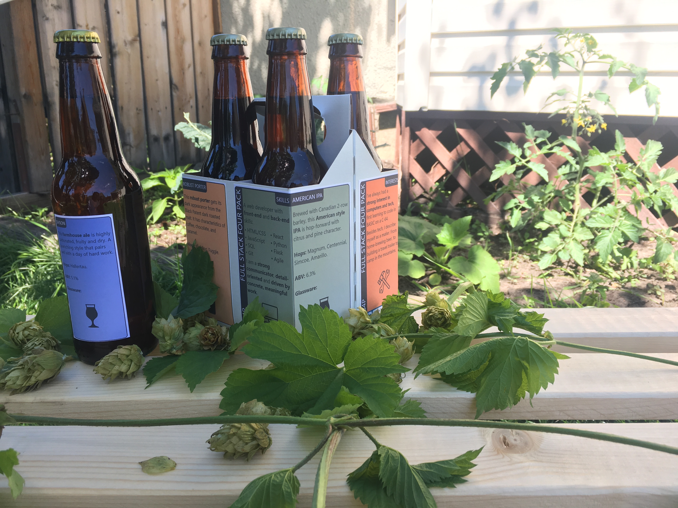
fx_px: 568
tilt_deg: -15.5
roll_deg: +0.9
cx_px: 339
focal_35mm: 29
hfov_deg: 61.7
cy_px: 254
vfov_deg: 48.2
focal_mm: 4.15
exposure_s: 1/226
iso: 25
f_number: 2.2
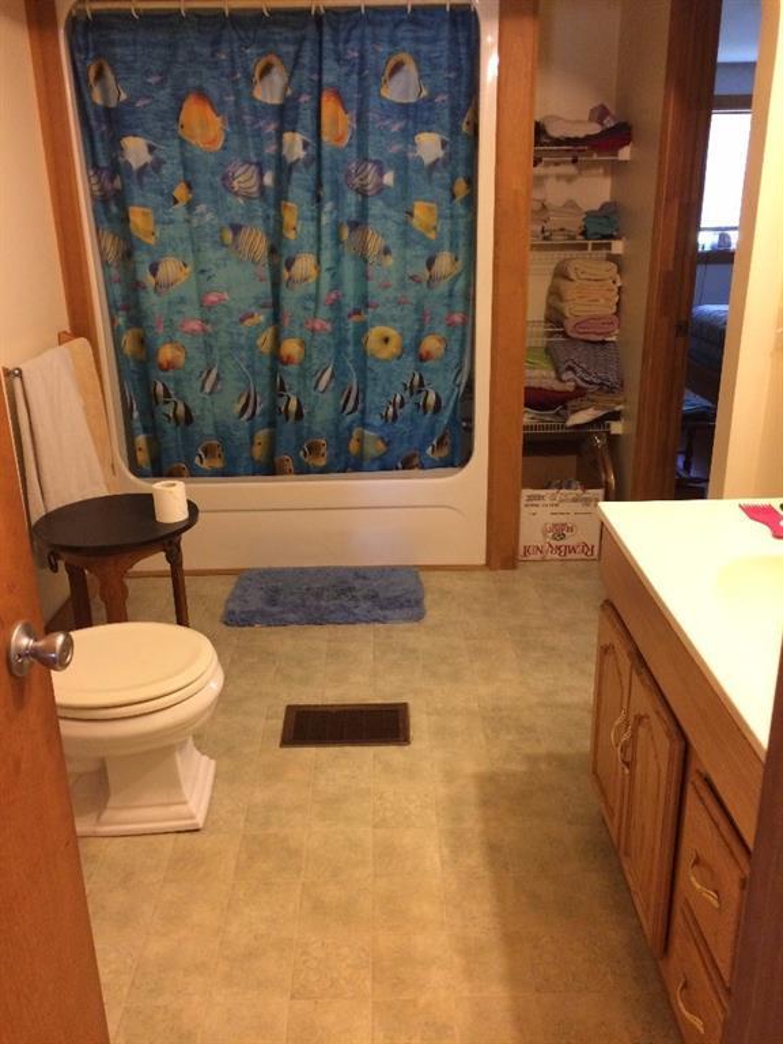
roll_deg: +1.0
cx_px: 392
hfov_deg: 48.2
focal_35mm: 29
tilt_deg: -21.2
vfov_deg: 61.7
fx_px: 875
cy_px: 522
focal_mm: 4.15
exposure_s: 1/30
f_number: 2.2
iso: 250
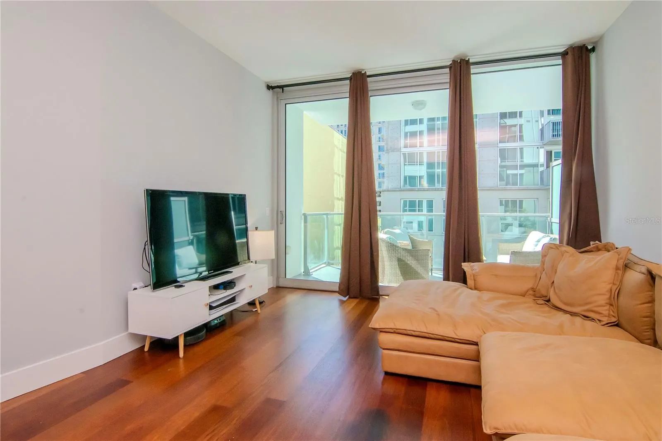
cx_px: 331
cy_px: 220
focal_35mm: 16
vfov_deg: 72.0
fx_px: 303
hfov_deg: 95.0
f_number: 14
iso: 800
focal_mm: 11
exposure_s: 1/60
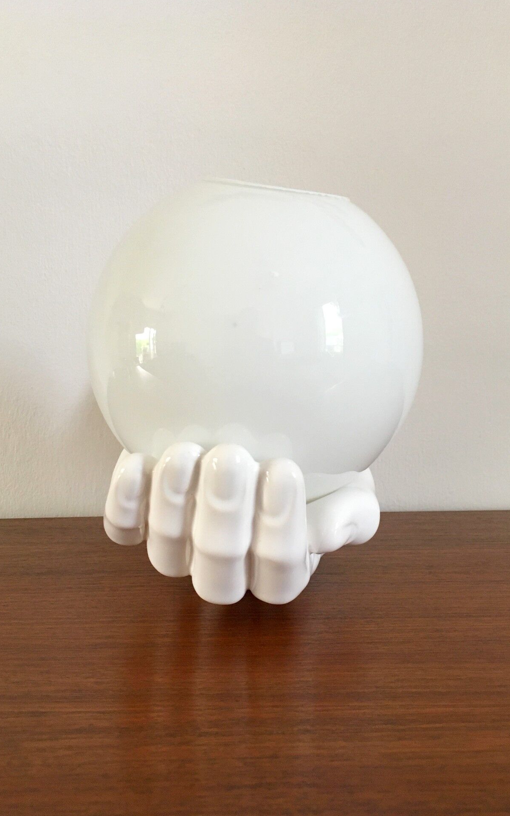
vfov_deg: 59.6
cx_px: 261
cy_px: 407
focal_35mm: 32
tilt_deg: -4.1
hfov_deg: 39.4
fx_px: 711
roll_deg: +1.9
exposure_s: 1/33
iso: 160
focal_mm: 4.15
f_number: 2.2
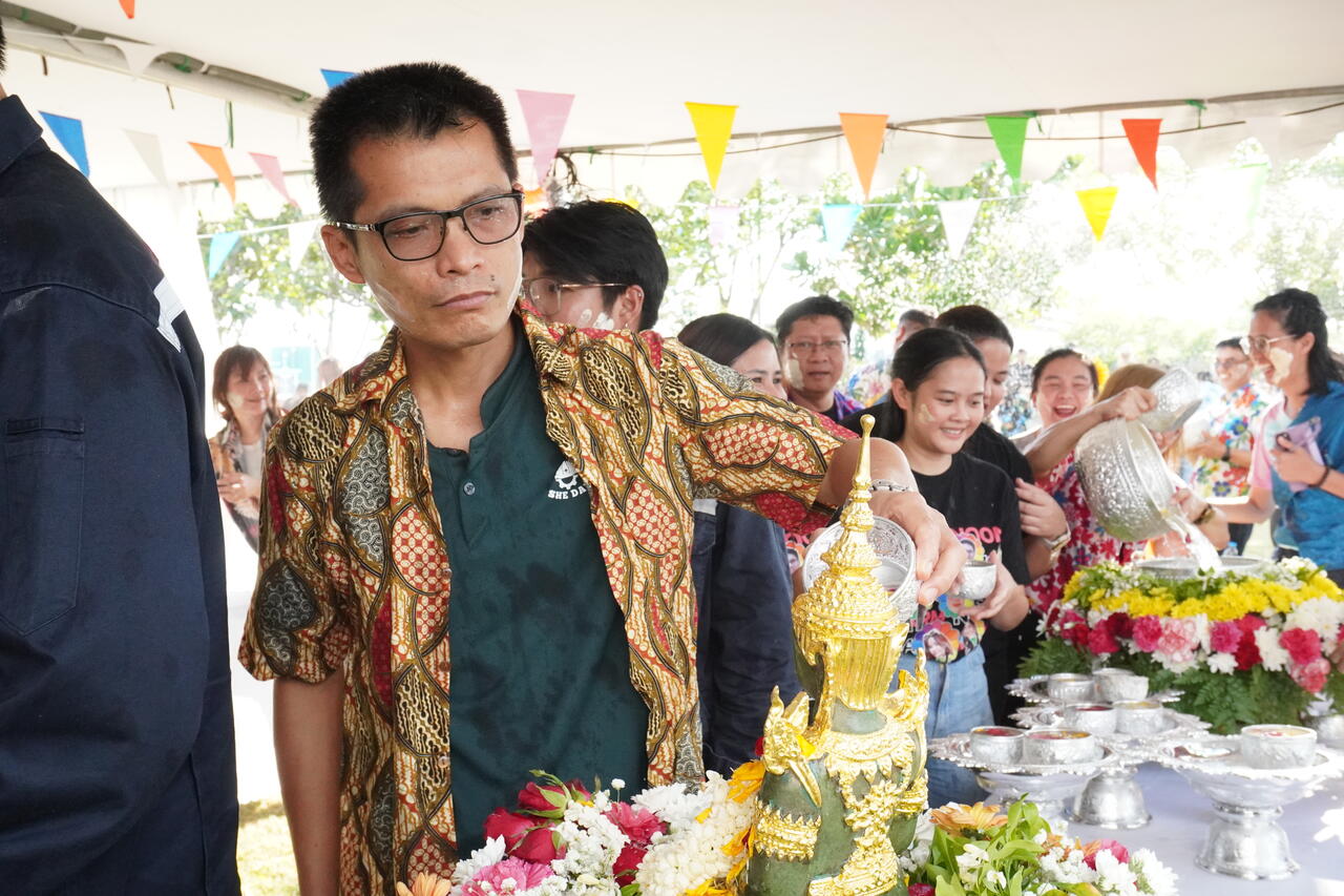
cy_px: 448
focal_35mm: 38
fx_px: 1400
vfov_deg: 35.5
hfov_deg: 51.3
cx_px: 672
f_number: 9
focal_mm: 25
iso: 3200
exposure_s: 1/320
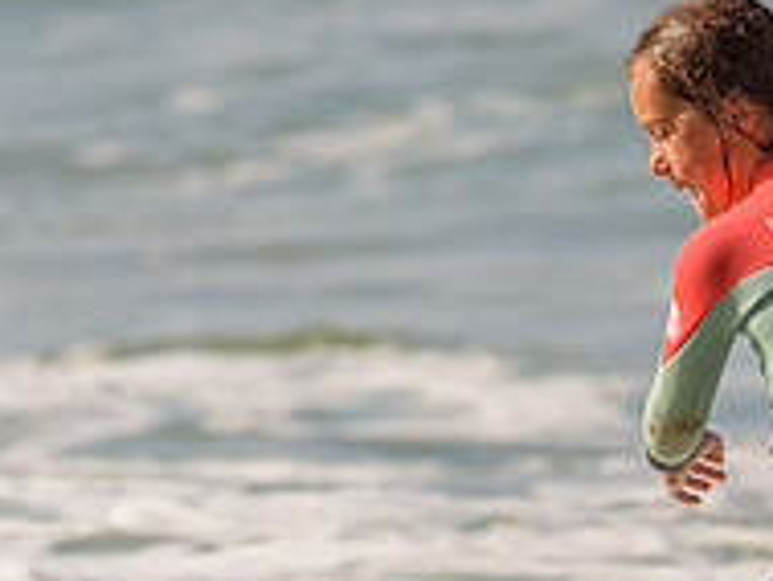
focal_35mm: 1502
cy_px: 653
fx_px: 33562
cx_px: 582
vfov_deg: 1.0
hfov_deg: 1.3
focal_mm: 500
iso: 140
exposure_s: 1/2000
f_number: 5.6
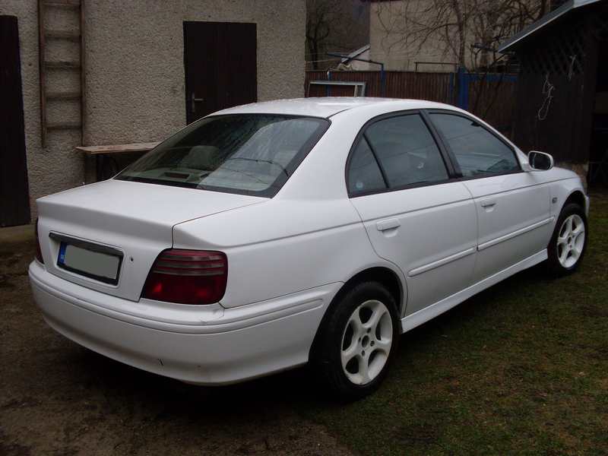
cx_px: 304
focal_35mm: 38
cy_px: 228
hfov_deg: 49.0
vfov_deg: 37.7
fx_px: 667
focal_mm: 6.3
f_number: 2.8
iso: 80
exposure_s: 1/250
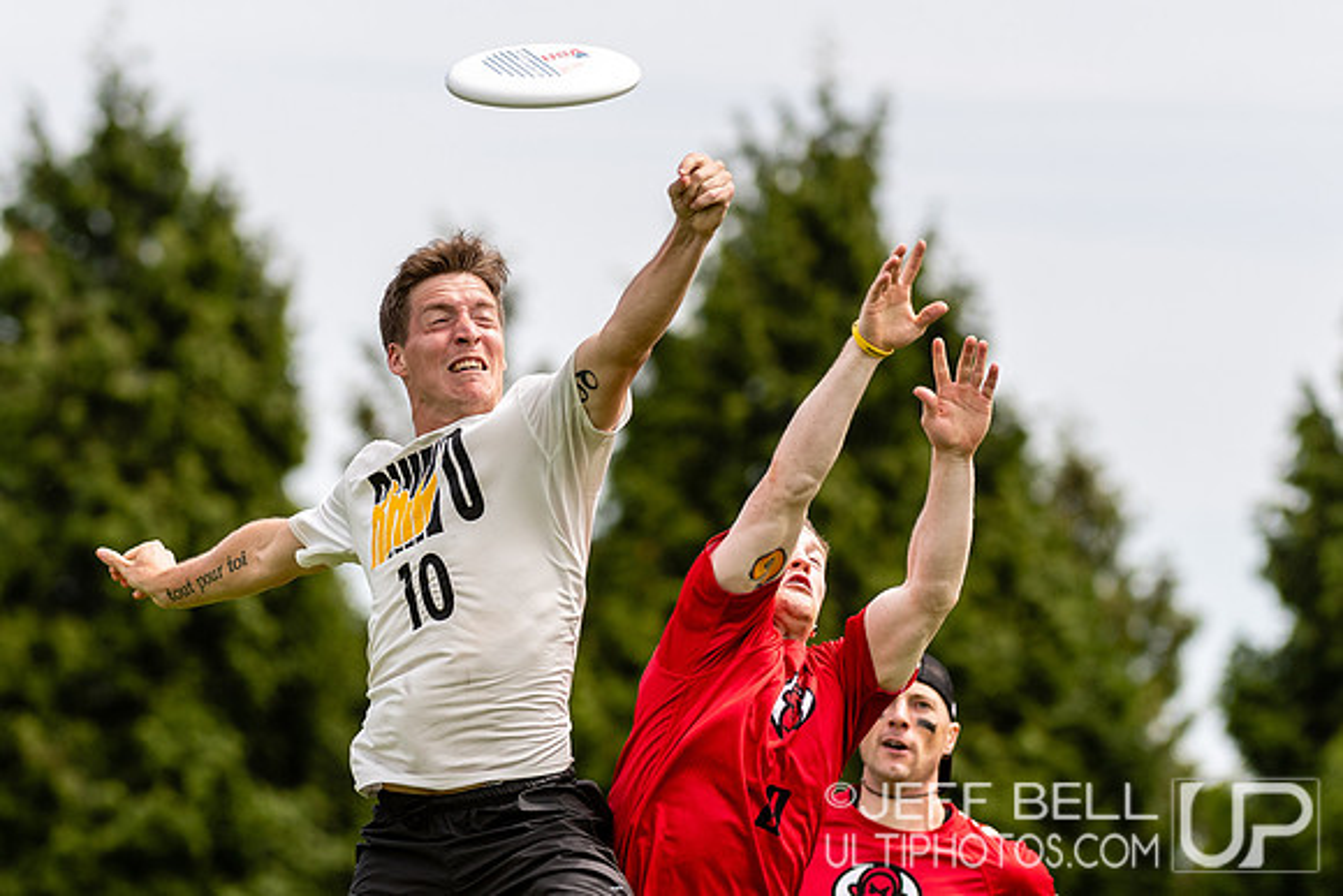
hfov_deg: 4.6
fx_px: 16781
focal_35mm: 450
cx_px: 730
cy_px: 558
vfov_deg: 3.1
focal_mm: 200
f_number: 4
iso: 160
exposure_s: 1/1250
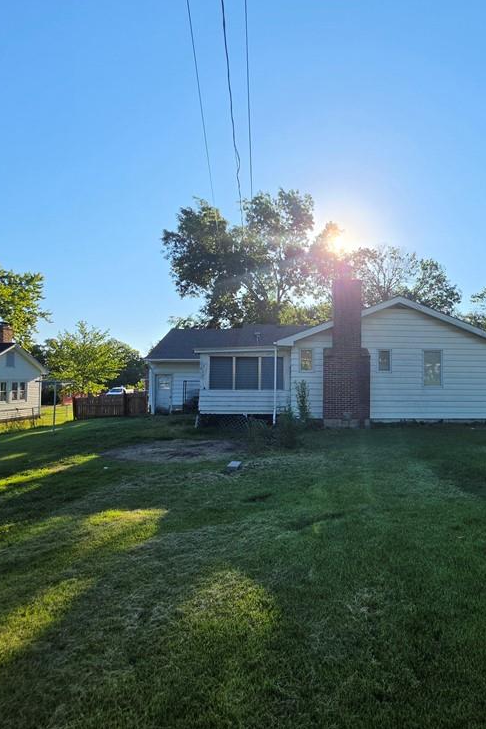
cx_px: 328
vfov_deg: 86.9
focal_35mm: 19
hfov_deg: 62.8
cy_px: 365
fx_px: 385
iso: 32
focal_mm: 2.2
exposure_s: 1/2186
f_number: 1.9
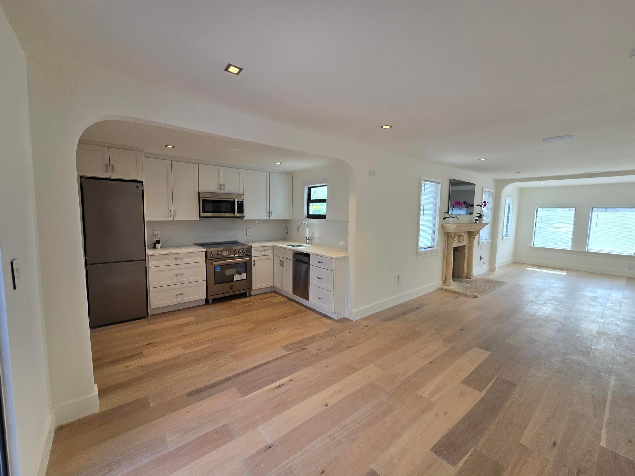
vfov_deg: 89.9
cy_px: 238
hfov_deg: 106.2
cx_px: 318
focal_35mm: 13
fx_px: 238
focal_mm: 2.2
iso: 50
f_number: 2.2
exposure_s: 1/156
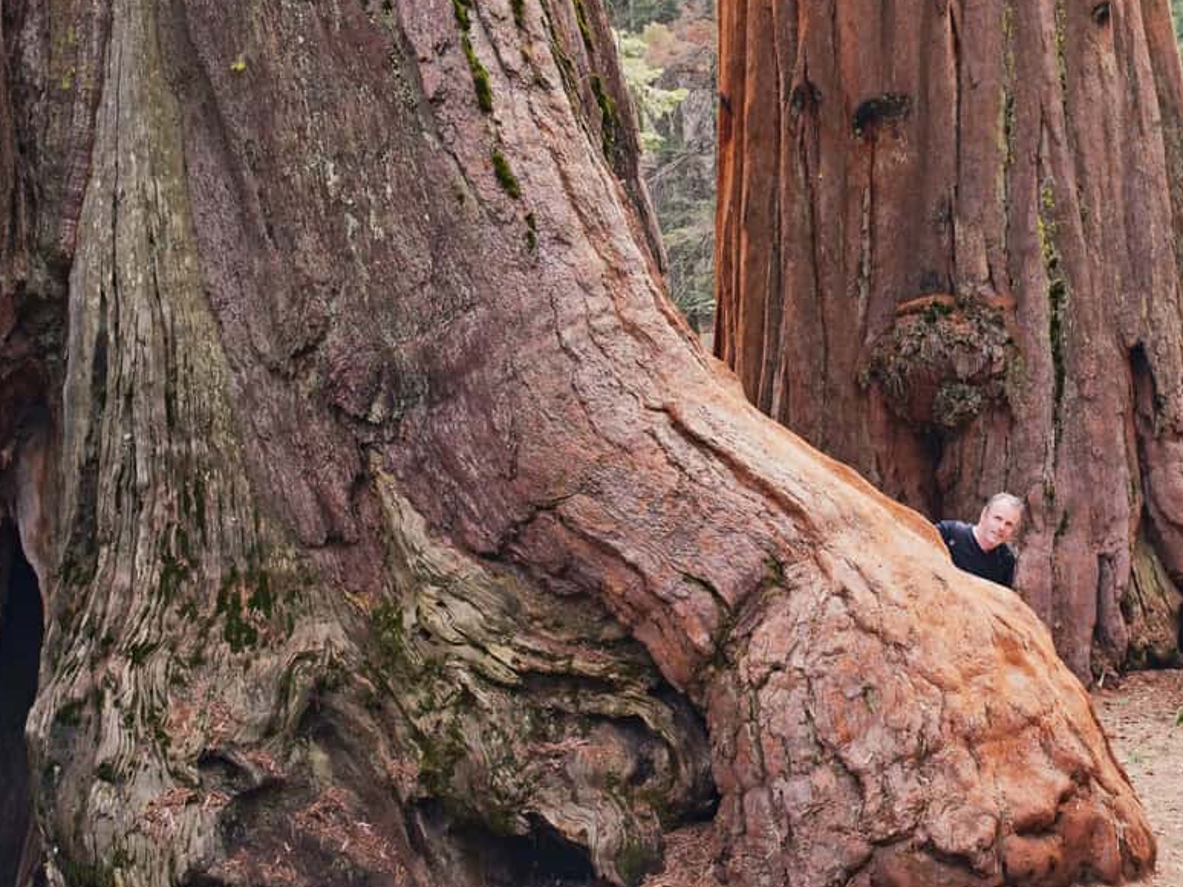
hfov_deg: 34.2
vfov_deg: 26.1
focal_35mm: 56
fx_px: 1914
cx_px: 718
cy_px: 466
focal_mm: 30
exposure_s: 1/100
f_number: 11
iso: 800
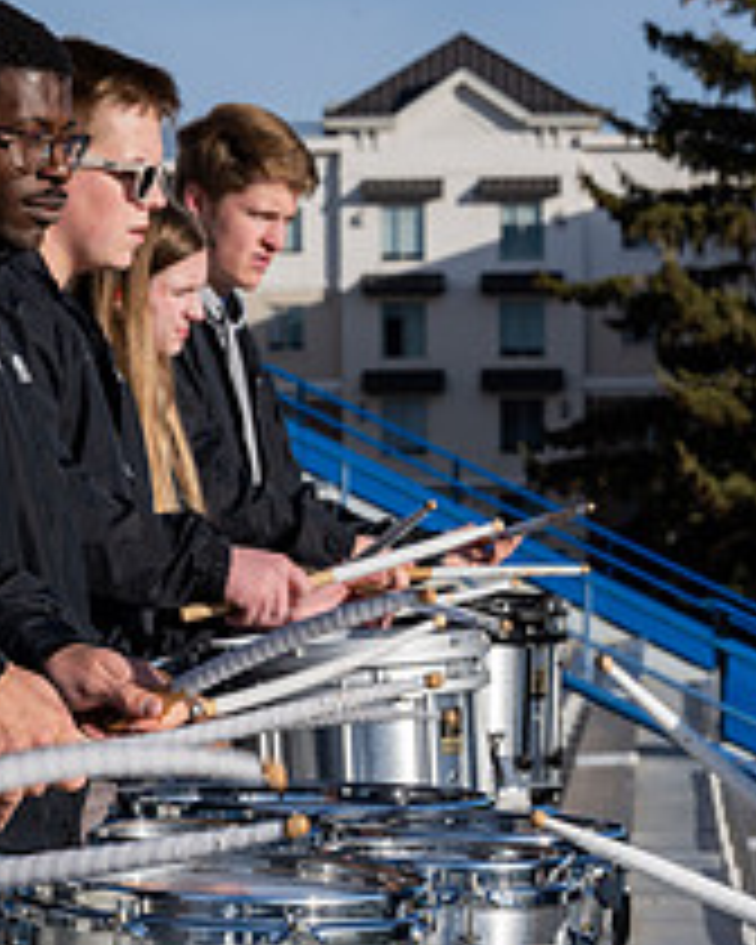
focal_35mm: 185
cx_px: 243
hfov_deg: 8.4
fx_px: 5174
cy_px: 662
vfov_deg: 10.4
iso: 100
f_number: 13
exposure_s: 1/640
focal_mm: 92
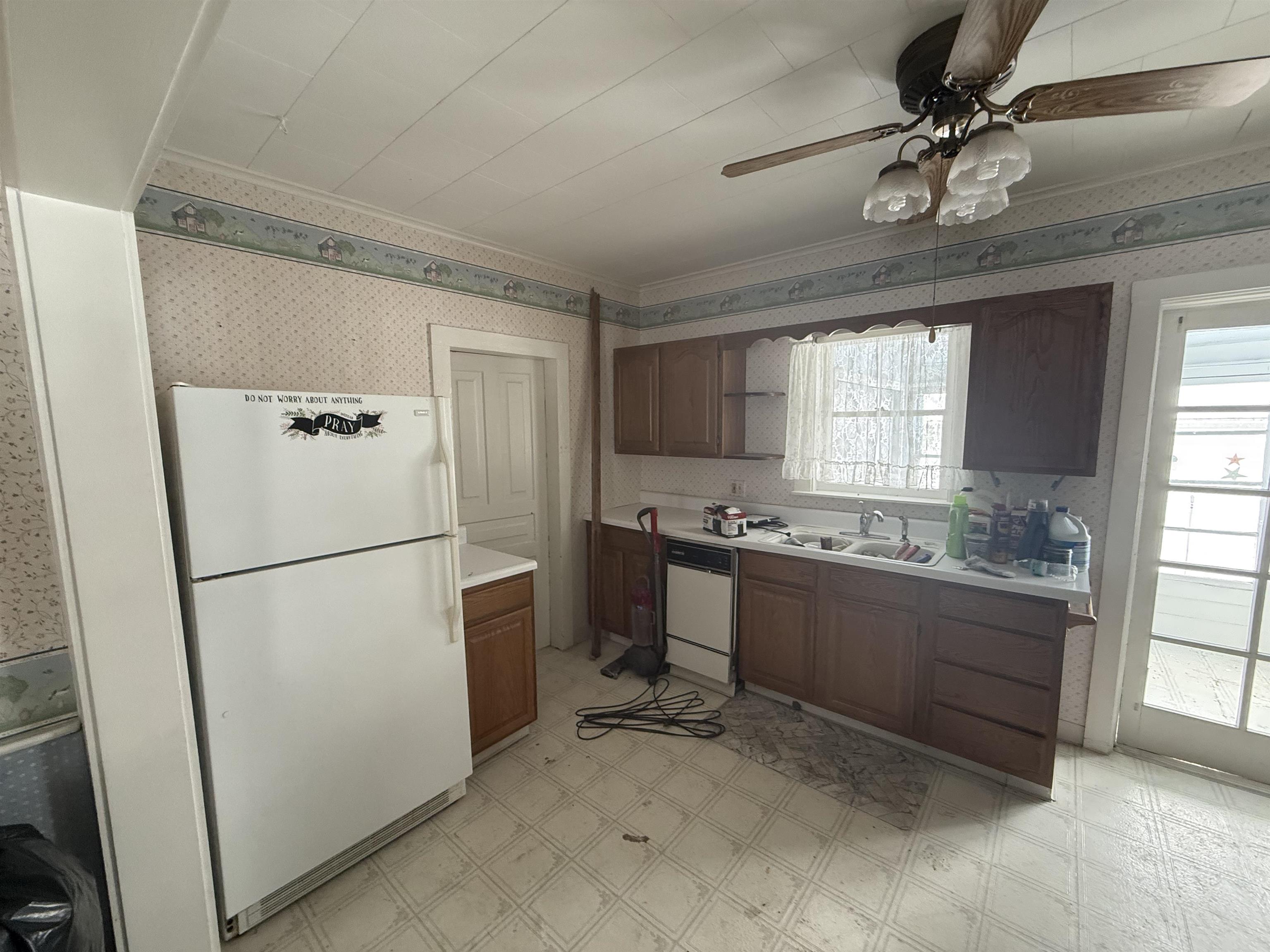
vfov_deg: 85.7
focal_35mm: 14
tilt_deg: -5.3
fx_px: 514
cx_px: 635
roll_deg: -0.5
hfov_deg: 102.1
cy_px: 476
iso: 400
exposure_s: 1/92
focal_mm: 2.22
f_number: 2.2
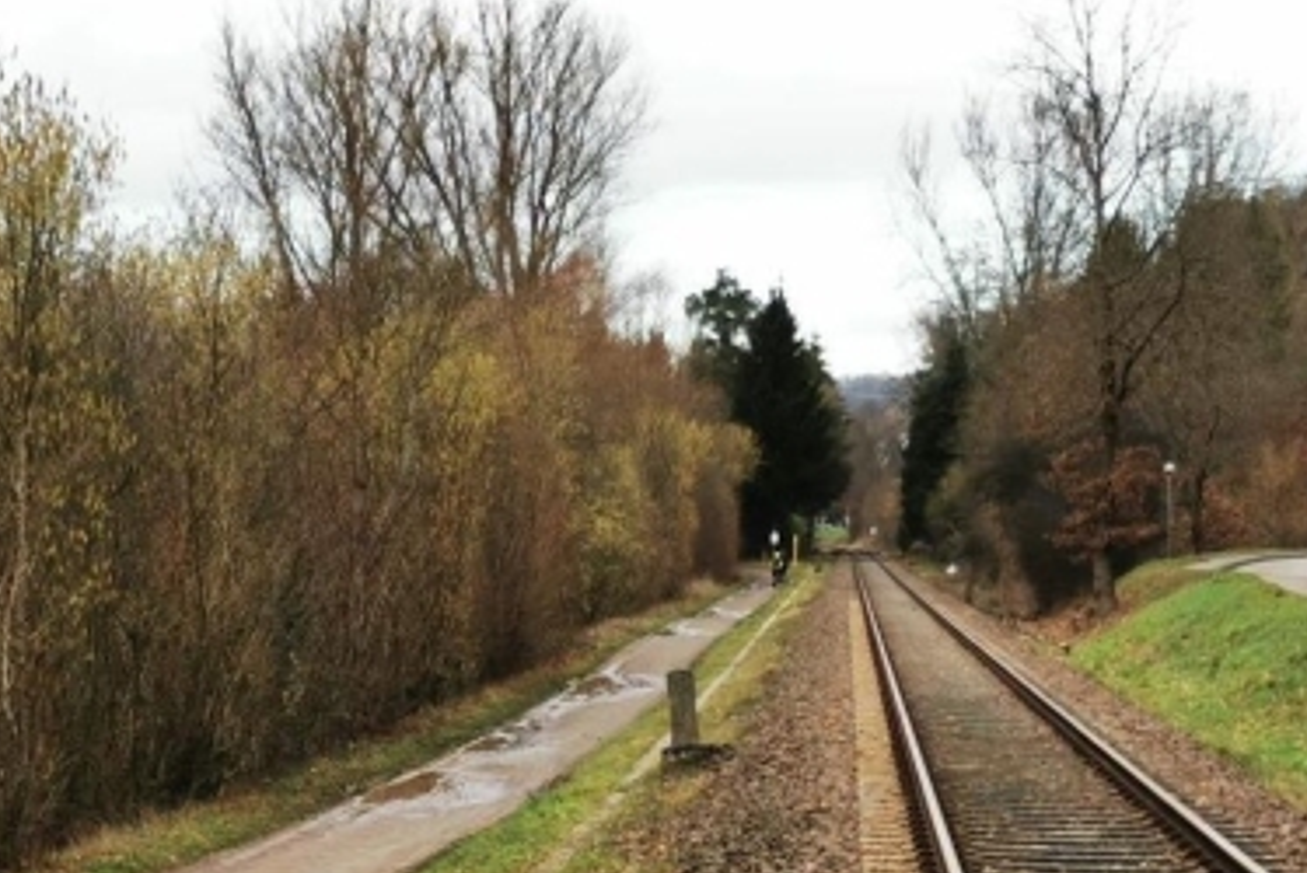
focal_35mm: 115
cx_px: 391
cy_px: 740
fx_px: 4178
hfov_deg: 17.7
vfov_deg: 11.9
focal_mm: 5.58
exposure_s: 1/412
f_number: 1.8
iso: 50
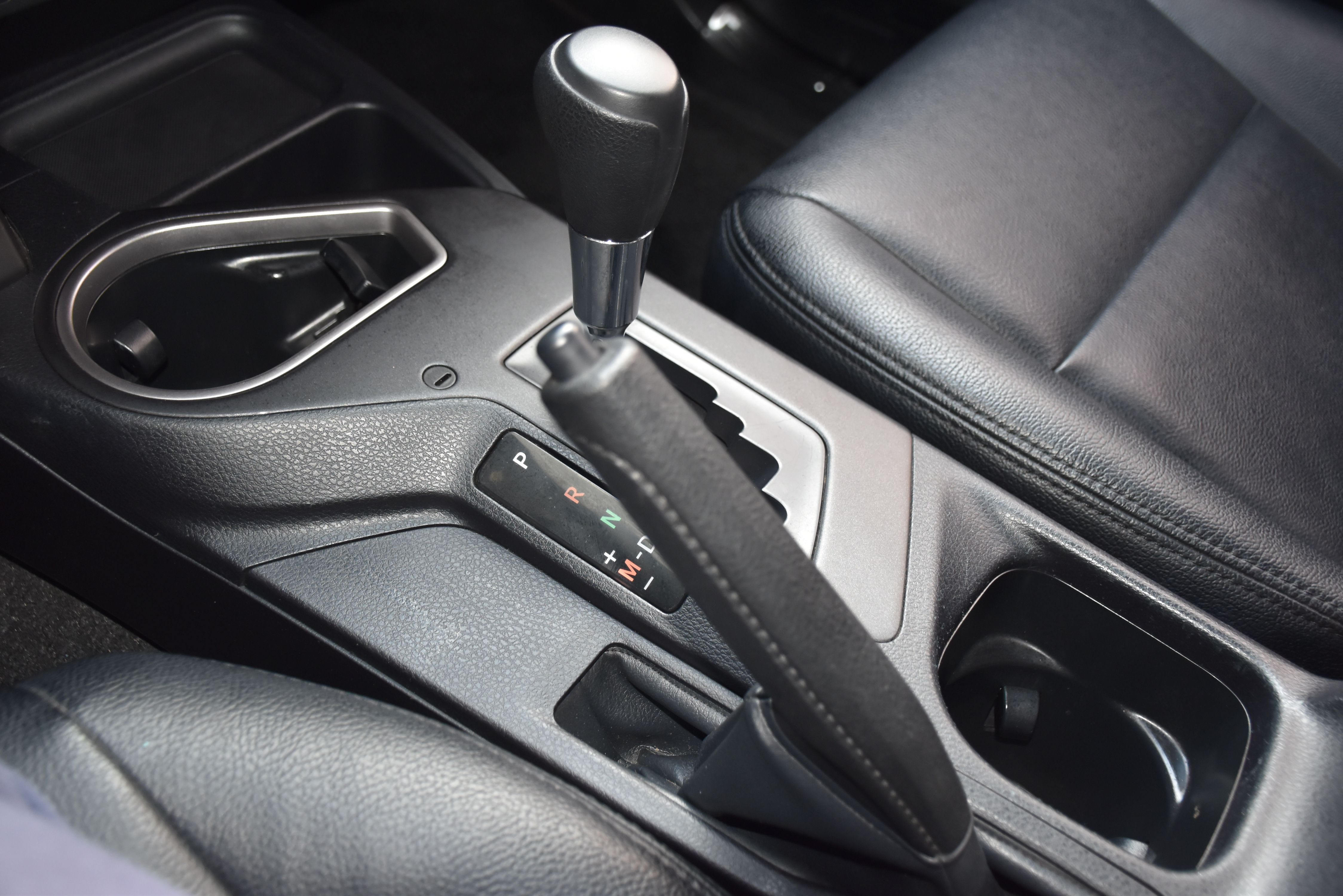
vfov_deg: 36.9
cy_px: 448
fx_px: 1343
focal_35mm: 36
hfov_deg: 53.1
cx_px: 672
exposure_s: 1/60
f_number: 3.8
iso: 800
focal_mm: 24
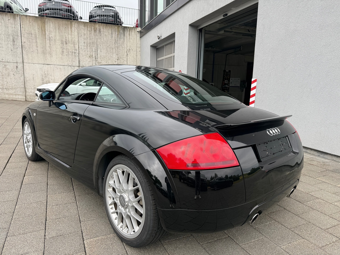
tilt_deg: -9.6
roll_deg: -1.6
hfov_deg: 71.6
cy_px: 128
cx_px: 170
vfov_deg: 56.8
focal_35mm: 24
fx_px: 236
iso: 80
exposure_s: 1/683
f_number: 1.78
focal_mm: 6.76
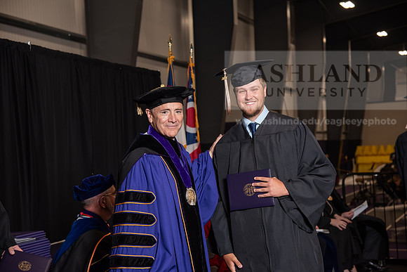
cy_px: 136
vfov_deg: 19.5
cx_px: 204
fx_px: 792
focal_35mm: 70
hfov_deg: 28.8
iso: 1000
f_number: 5
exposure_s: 1/200
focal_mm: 70
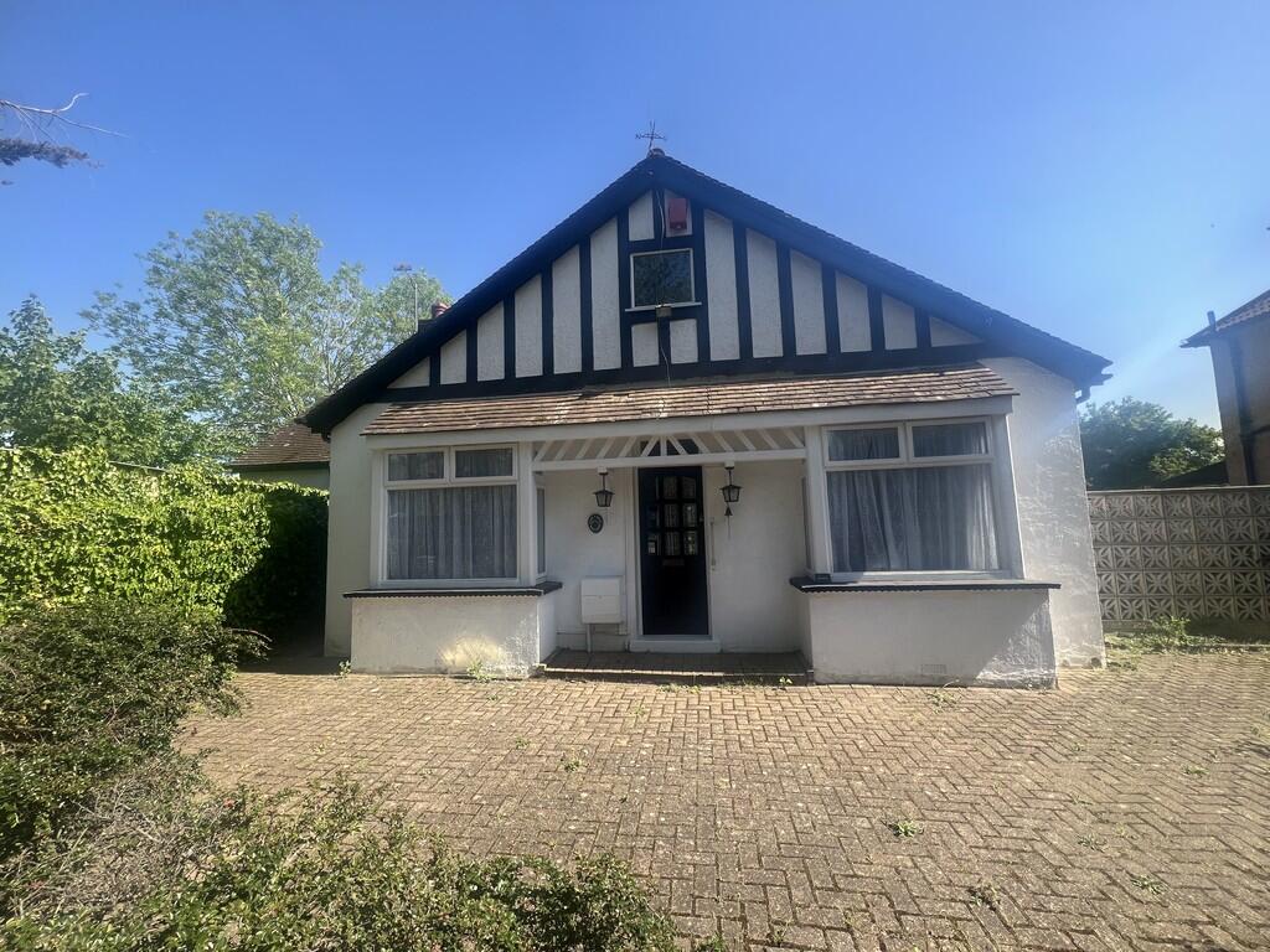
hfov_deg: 106.2
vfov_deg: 89.9
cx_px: 635
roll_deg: +1.5
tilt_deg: +6.3
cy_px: 476
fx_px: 477
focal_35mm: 13
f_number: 1.8
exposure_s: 1/506
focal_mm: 1.57
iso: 32
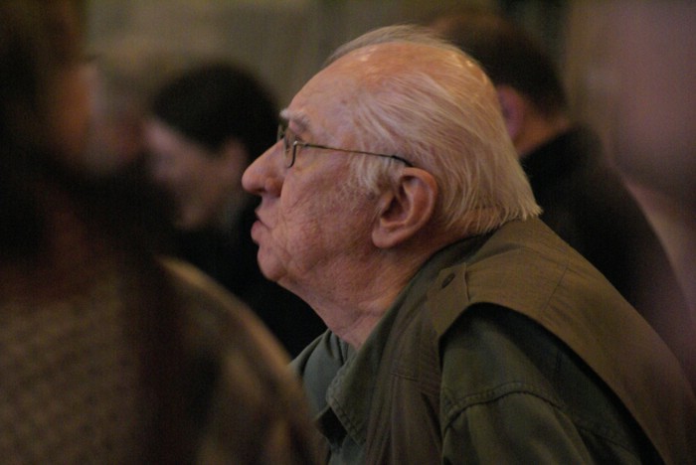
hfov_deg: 6.0
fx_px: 6675
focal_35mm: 345
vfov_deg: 4.0
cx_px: 348
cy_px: 232
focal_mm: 230
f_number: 5.6
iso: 1600
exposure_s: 1/25
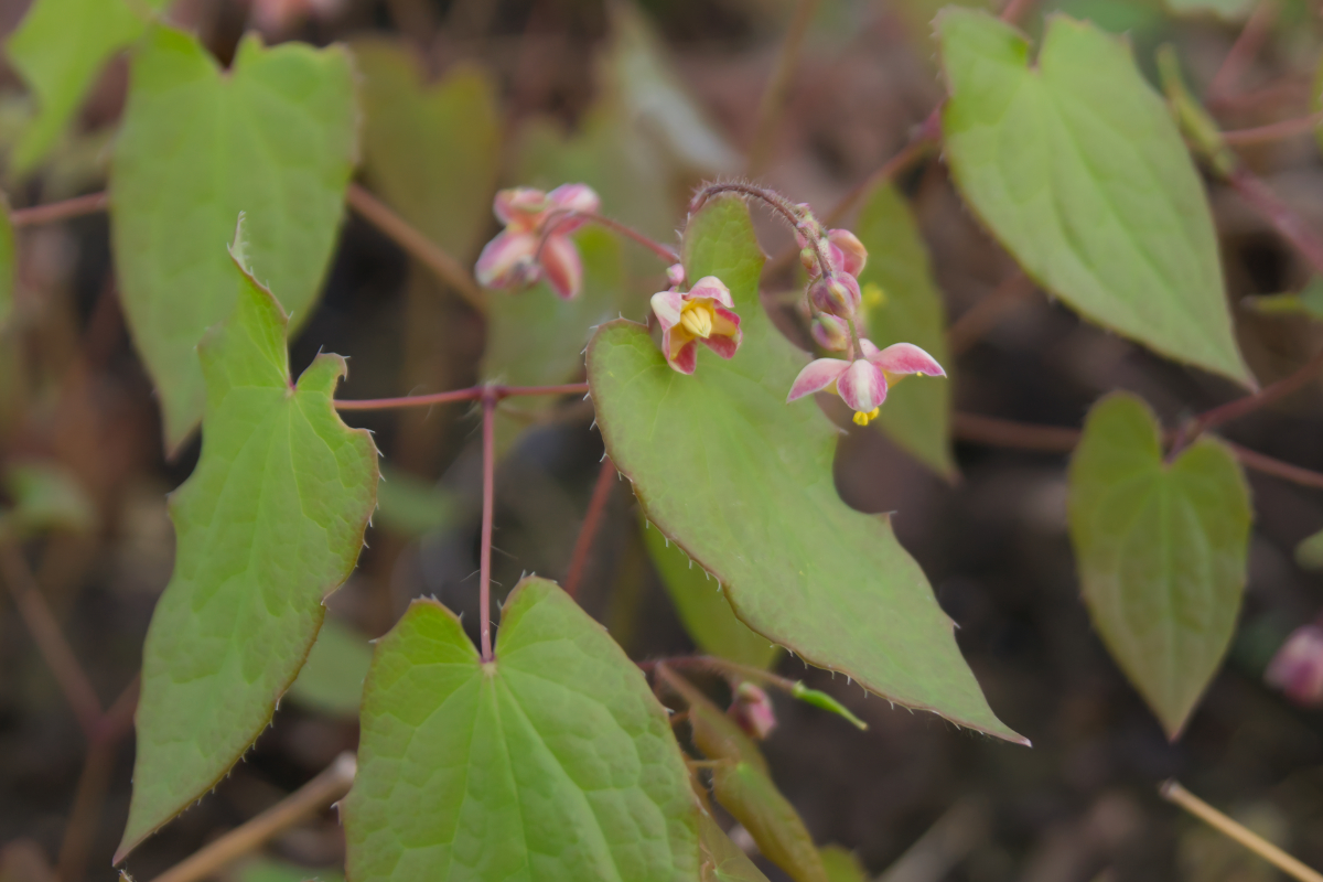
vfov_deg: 16.6
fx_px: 3032
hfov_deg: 24.6
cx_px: 662
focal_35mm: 82
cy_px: 441
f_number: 5.6
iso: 640
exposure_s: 1/100
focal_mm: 55
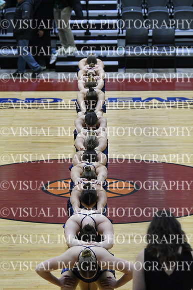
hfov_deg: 7.6
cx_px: 96
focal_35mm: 180
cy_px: 145
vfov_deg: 11.4
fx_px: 1447
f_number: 4
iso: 5000
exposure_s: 1/500
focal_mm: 120
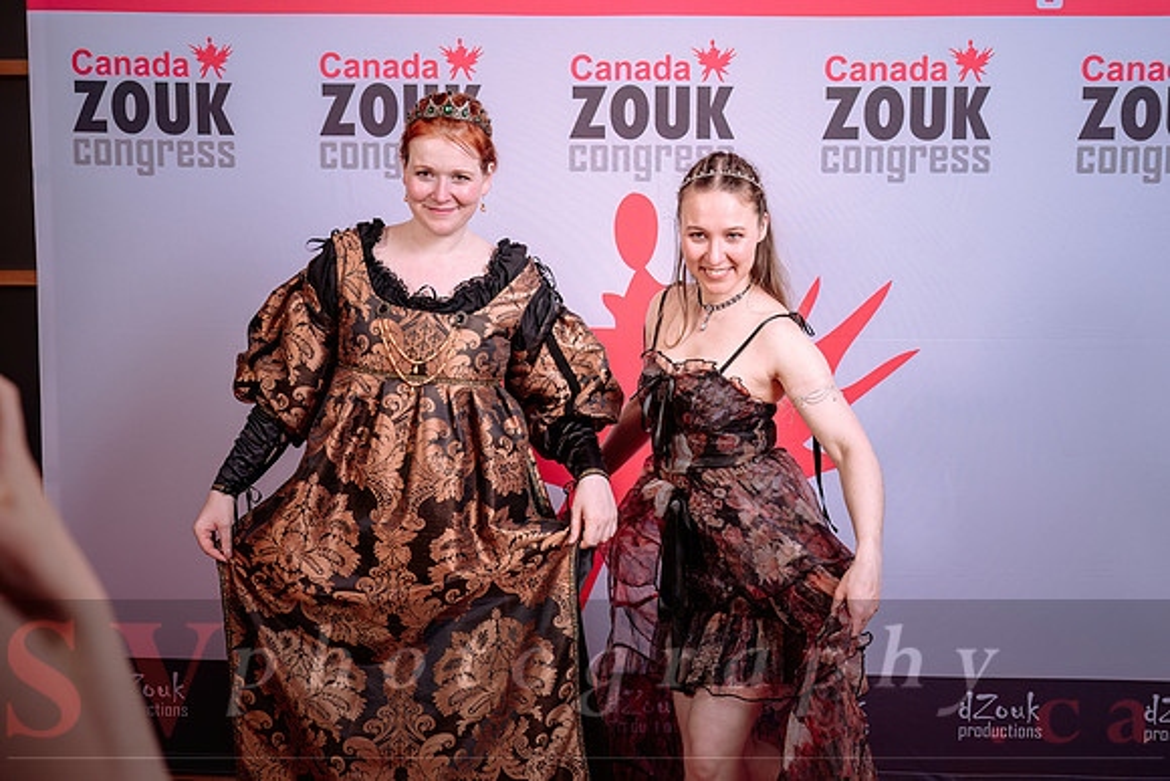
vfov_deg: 28.3
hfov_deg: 41.4
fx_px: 1547
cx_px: 653
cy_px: 358
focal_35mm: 48
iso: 100
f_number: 5.6
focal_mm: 42
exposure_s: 1/200
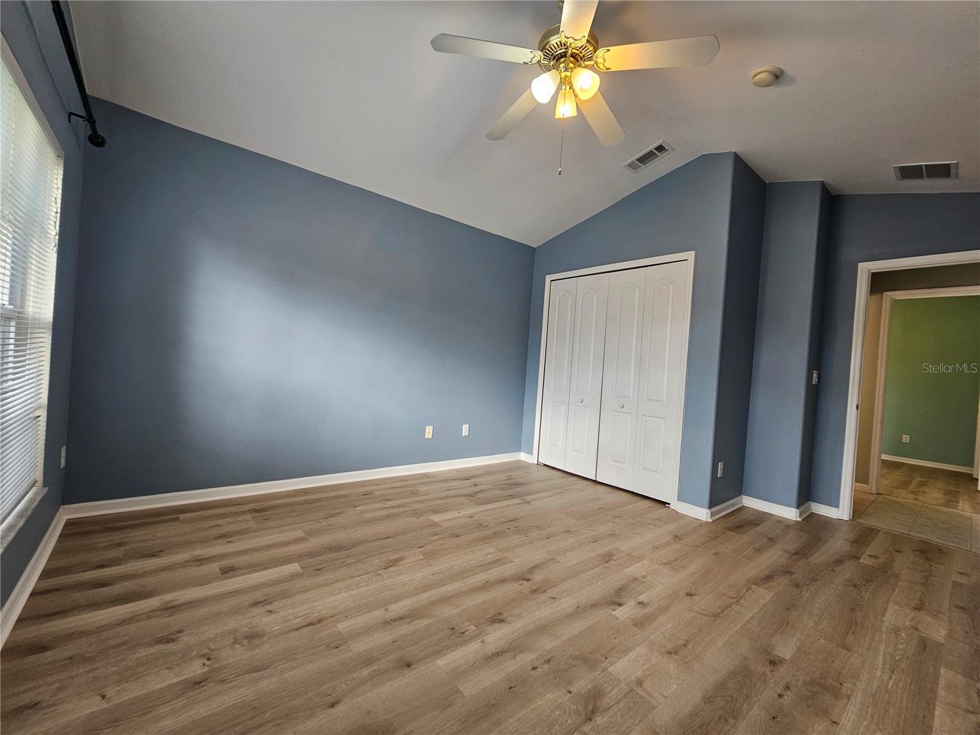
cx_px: 490
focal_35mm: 13
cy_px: 368
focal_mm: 2.2
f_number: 2.2
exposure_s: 1/60
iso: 125
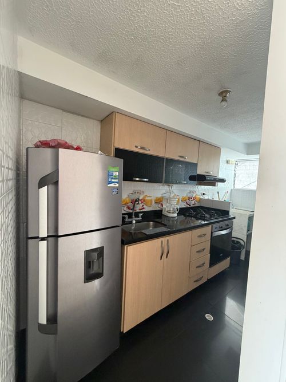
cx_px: 143
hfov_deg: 85.7
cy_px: 191
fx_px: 154
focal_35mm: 14
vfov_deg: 102.1
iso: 400
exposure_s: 1/60
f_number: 2.2
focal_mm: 2.22
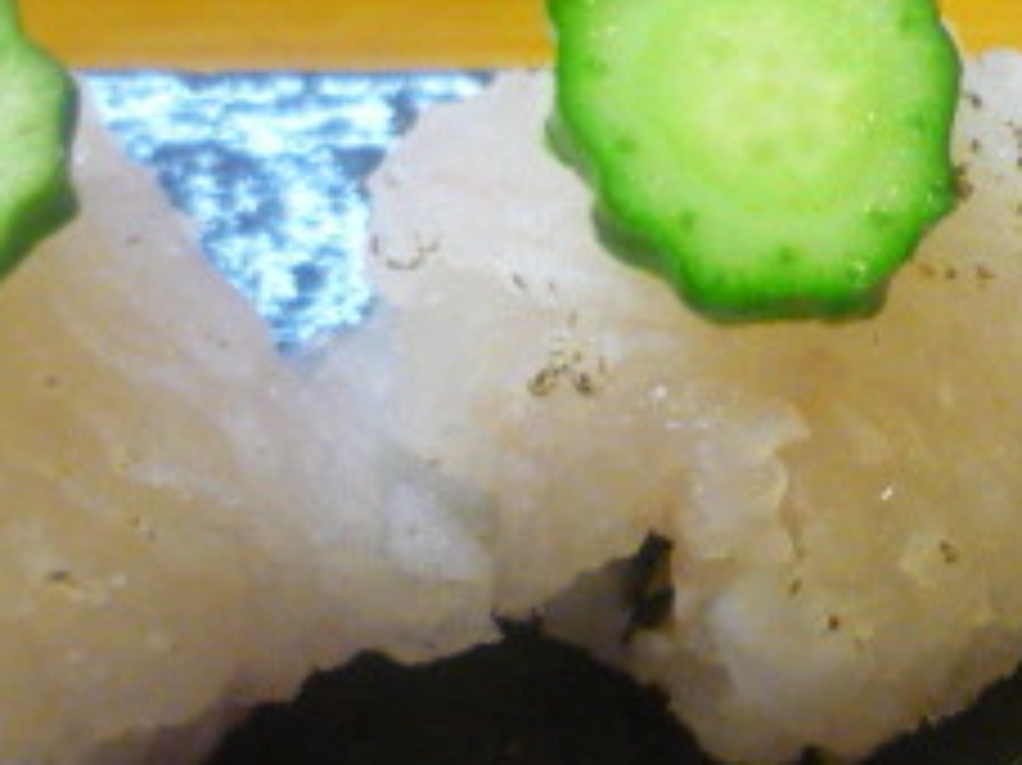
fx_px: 2744
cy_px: 428
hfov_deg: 20.8
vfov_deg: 15.9
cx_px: 846
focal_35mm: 93
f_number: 2.8
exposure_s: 1/20
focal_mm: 5.5
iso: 400
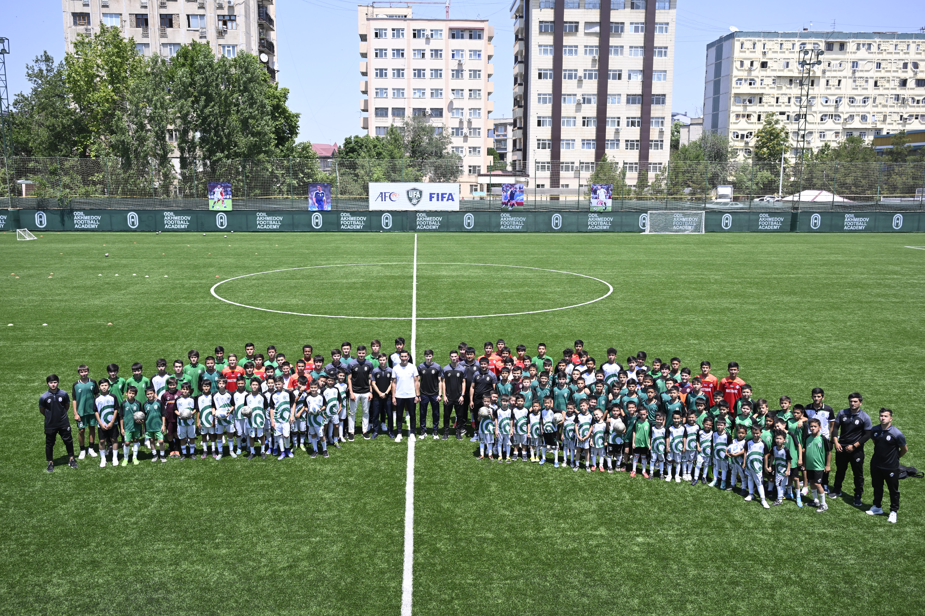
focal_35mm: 30
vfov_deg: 43.0
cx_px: 462
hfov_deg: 61.1
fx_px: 784
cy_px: 308
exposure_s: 1/4000
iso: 640
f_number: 4
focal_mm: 30.5
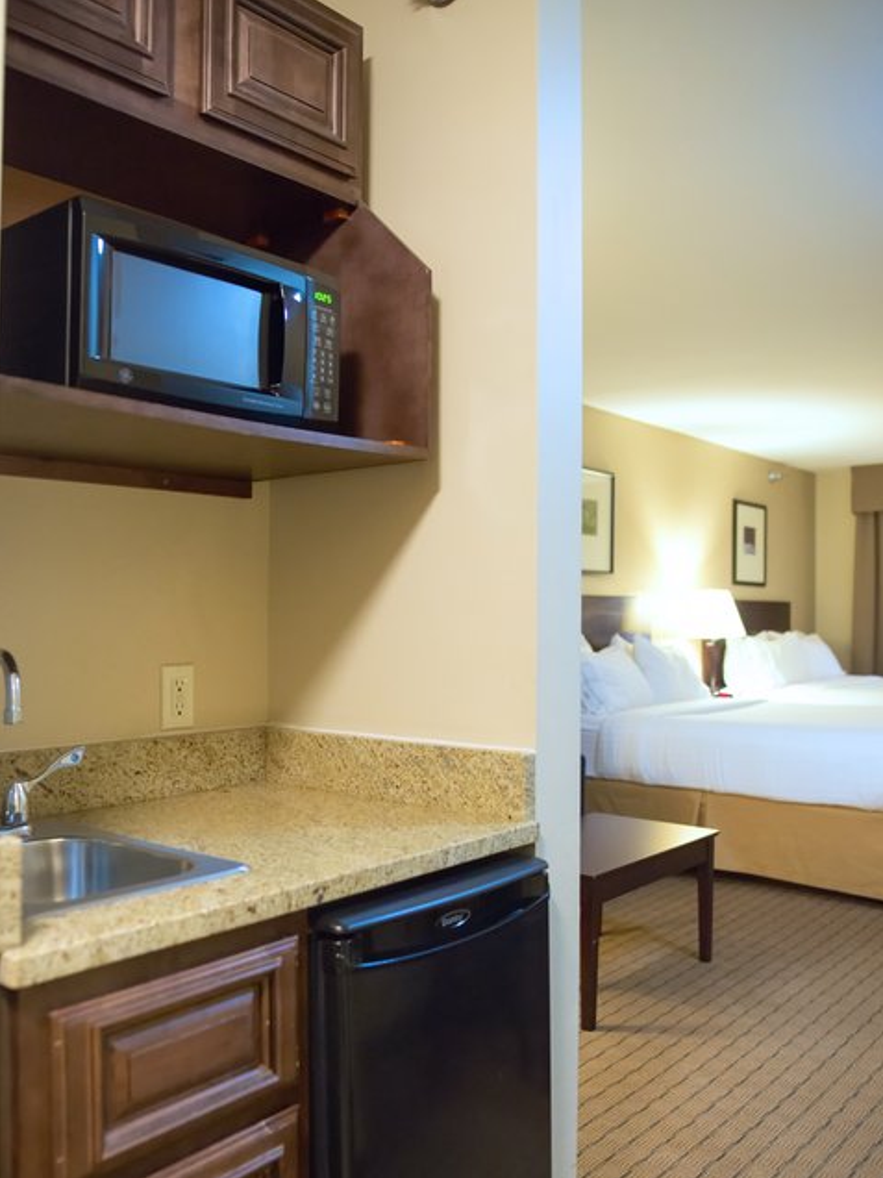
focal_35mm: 29
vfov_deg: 61.2
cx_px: 403
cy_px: 704
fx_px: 986
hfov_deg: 48.2
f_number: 2.5
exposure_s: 1/60
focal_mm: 24
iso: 1600
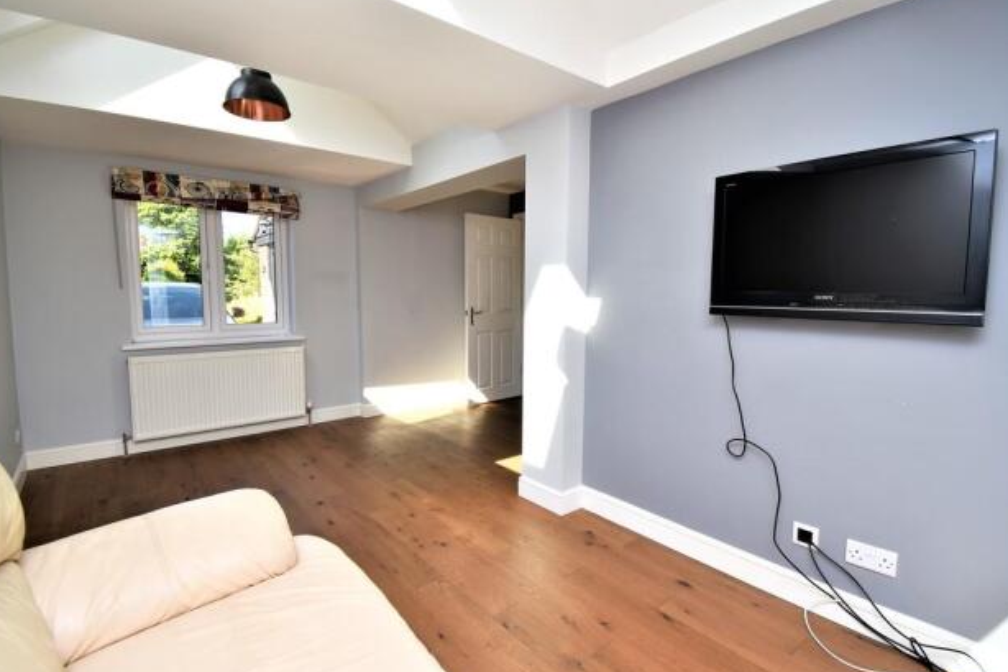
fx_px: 448
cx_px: 492
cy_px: 341
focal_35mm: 16
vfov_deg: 73.7
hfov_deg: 96.7
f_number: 5.6
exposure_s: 1/125
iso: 125
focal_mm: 10
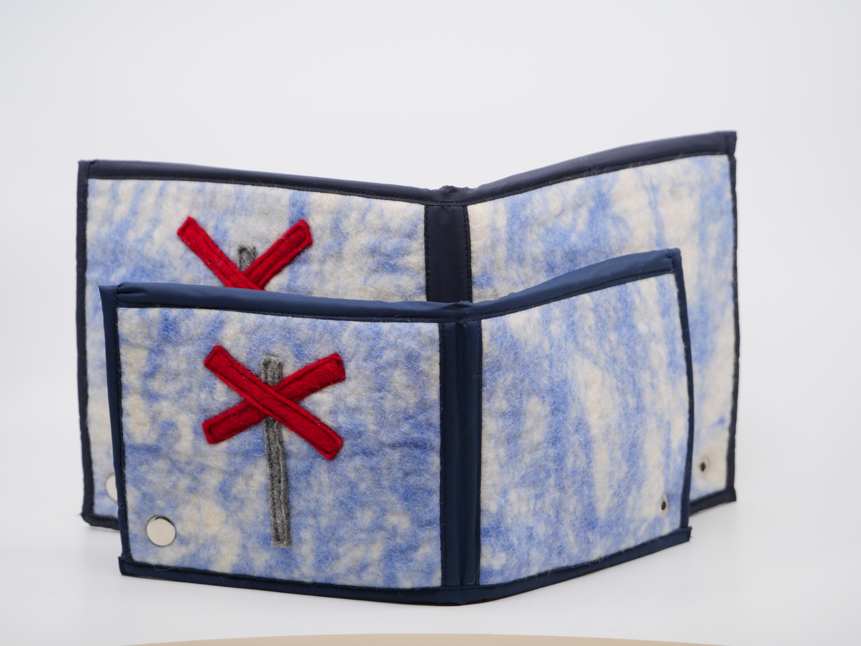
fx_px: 4676
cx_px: 430
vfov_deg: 7.9
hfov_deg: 10.5
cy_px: 323
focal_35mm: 188
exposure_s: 1/200
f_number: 5.1
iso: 400
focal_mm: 94
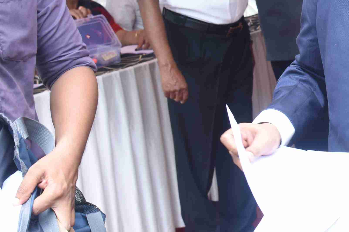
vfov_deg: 12.7
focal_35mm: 107
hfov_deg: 18.3
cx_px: 403
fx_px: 1037
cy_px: 40
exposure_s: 1/125
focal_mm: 31
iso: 400
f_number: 6.3
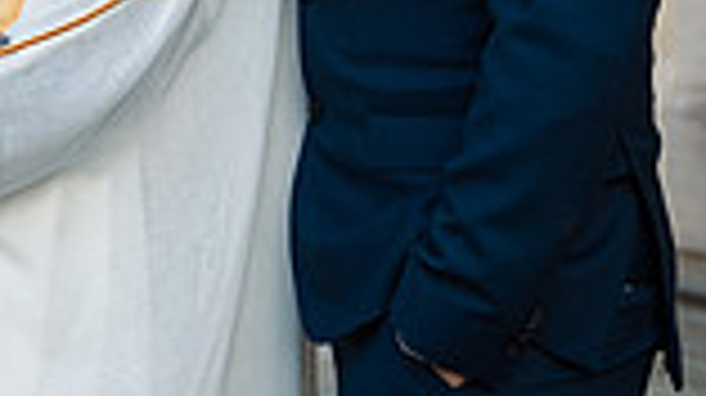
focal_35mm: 120
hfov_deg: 17.6
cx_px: 58
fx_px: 2245
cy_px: -230
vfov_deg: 9.7
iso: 200
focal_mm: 40
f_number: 3.5
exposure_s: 1/500
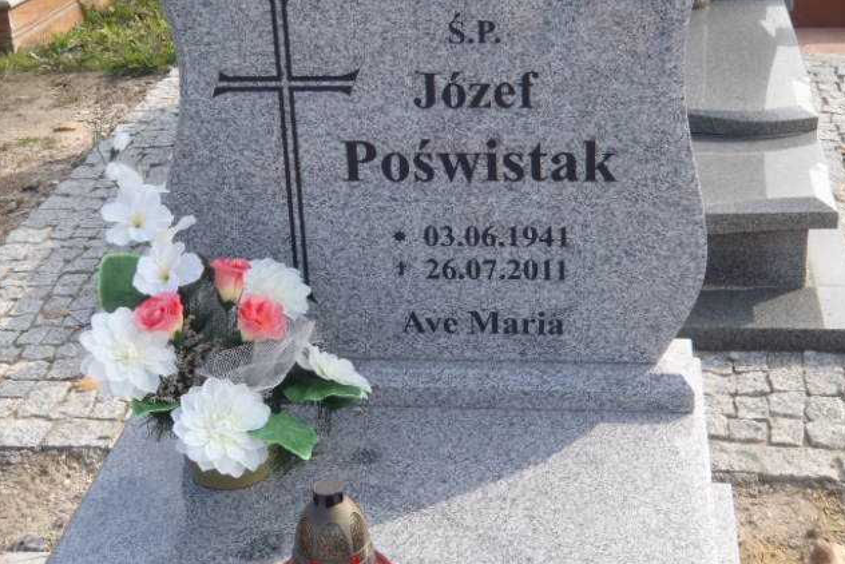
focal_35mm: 60
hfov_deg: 33.4
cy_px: 289
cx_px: 424
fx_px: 1409
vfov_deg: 22.6
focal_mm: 10.34
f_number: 5
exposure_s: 1/160
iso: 64
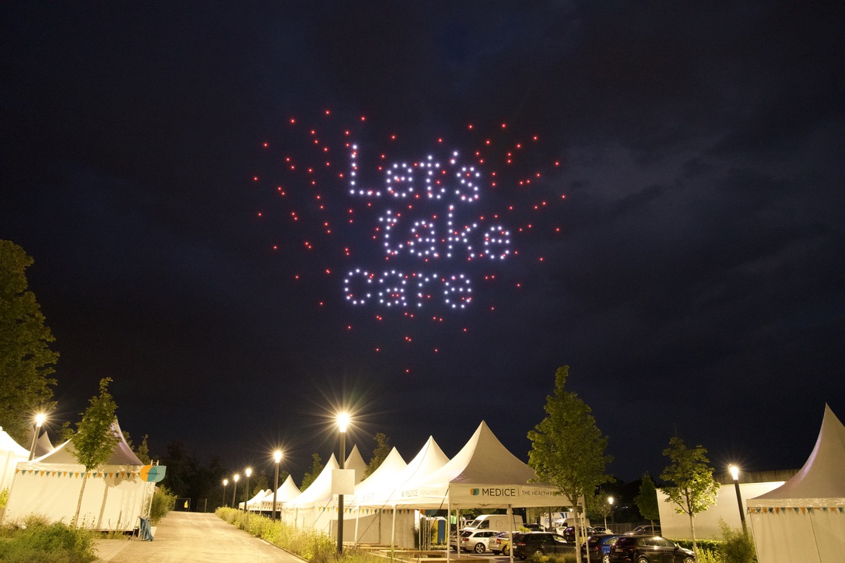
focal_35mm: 24
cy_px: 282
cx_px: 422
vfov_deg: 53.1
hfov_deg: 73.7
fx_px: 563
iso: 6400
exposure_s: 1/3
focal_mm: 24
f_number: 7.1
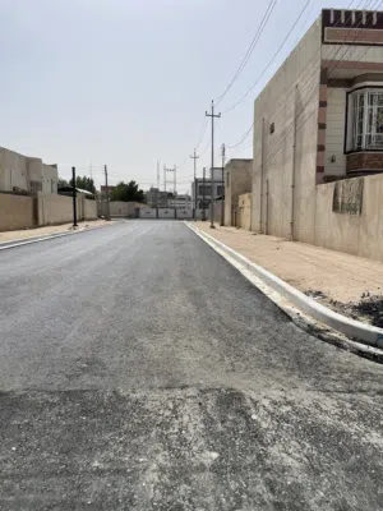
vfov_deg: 67.3
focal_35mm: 26
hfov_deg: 53.1
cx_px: 192
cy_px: 256
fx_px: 384
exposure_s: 1/8403
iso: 32
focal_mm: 4.2
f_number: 1.6
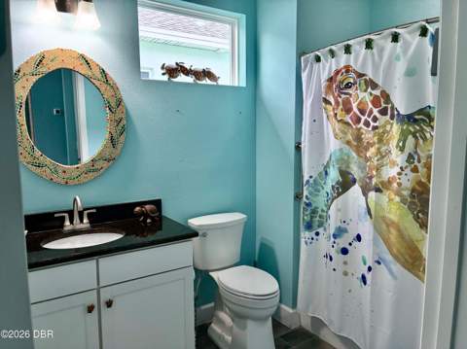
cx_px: 234
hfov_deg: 67.4
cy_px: 174
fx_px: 350
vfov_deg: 53.0
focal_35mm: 26
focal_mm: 4.2
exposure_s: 1/120
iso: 125
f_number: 1.64
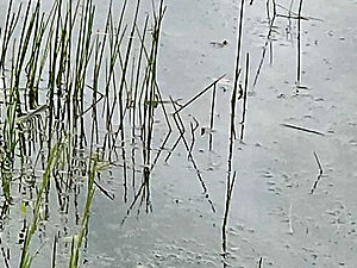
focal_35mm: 208
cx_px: -910
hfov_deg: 7.6
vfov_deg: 6.8
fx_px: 2145
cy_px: -359
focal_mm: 4.3
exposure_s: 1/2358
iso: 32
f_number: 1.8
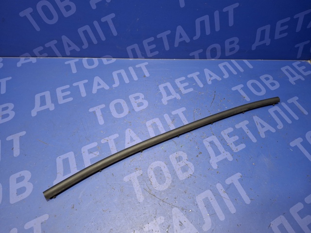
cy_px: 116
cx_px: 156
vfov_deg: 54.8
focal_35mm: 25
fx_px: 224
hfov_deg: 69.4
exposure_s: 1/33
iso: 320
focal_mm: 4.69
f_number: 1.8
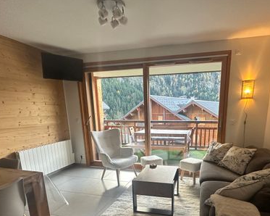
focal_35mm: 22
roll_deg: +0.5
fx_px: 176
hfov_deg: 74.4
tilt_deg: -12.9
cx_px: 160
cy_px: 149
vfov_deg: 61.1
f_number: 2.2
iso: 250
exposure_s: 1/99
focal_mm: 2.22
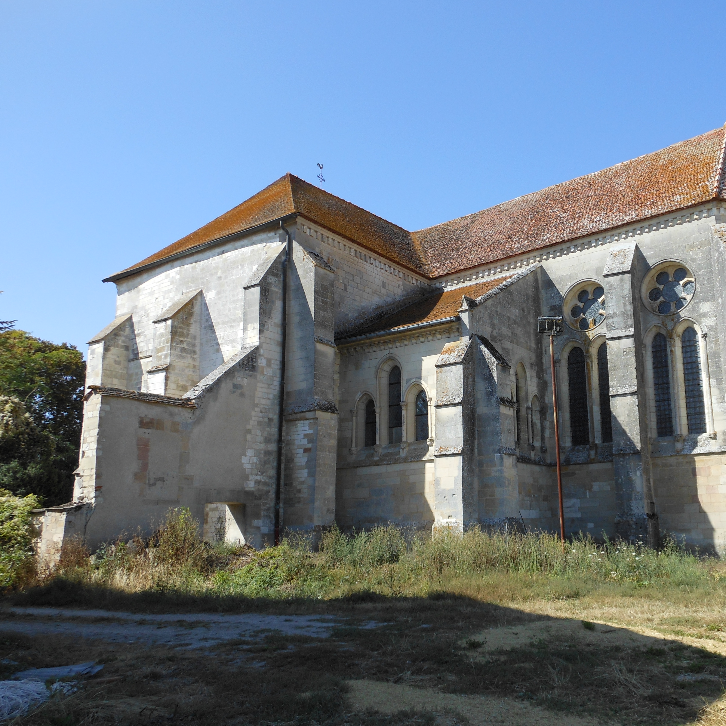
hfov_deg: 53.2
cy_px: 357
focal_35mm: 30
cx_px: 471
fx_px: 712
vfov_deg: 54.0
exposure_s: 1/640
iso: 80
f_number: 3.2
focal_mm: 4.5
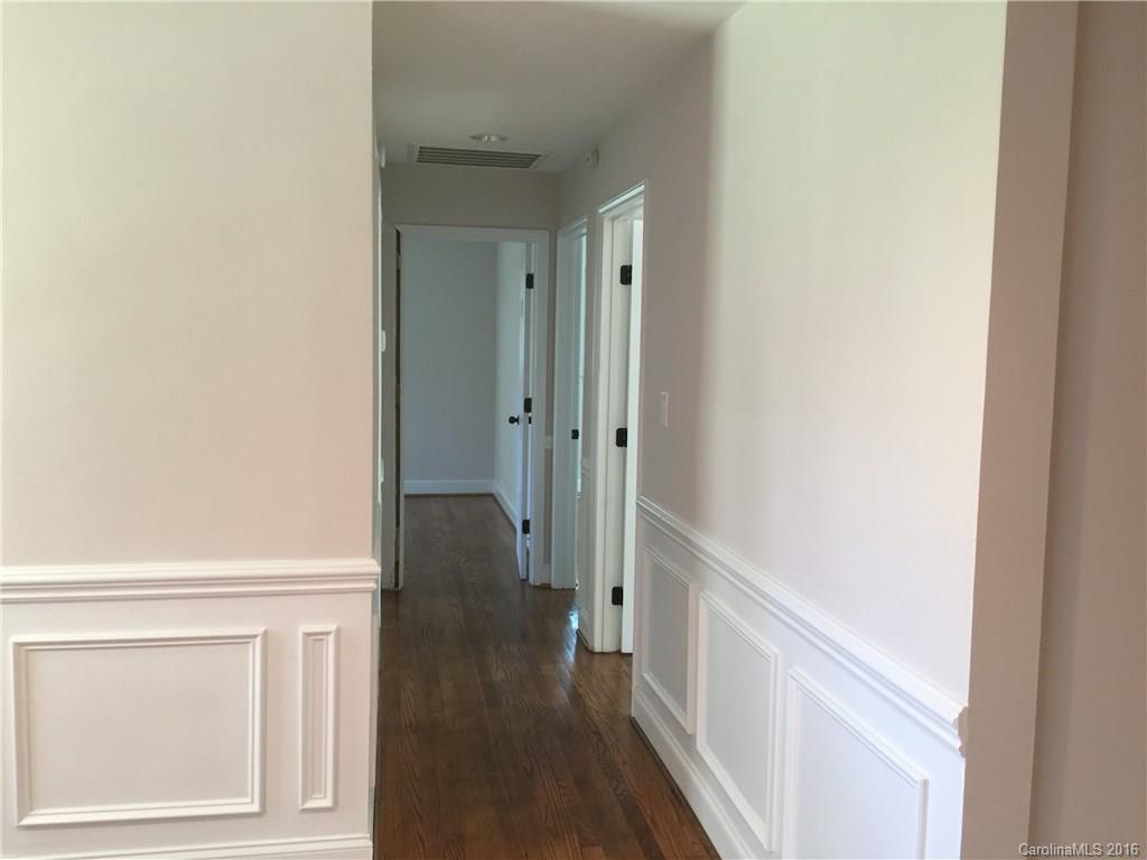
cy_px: 430
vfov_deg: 48.2
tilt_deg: -4.9
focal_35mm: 29
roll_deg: -1.1
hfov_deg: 61.7
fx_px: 961
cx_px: 574
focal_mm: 4.15
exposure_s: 1/15
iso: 50
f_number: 2.2
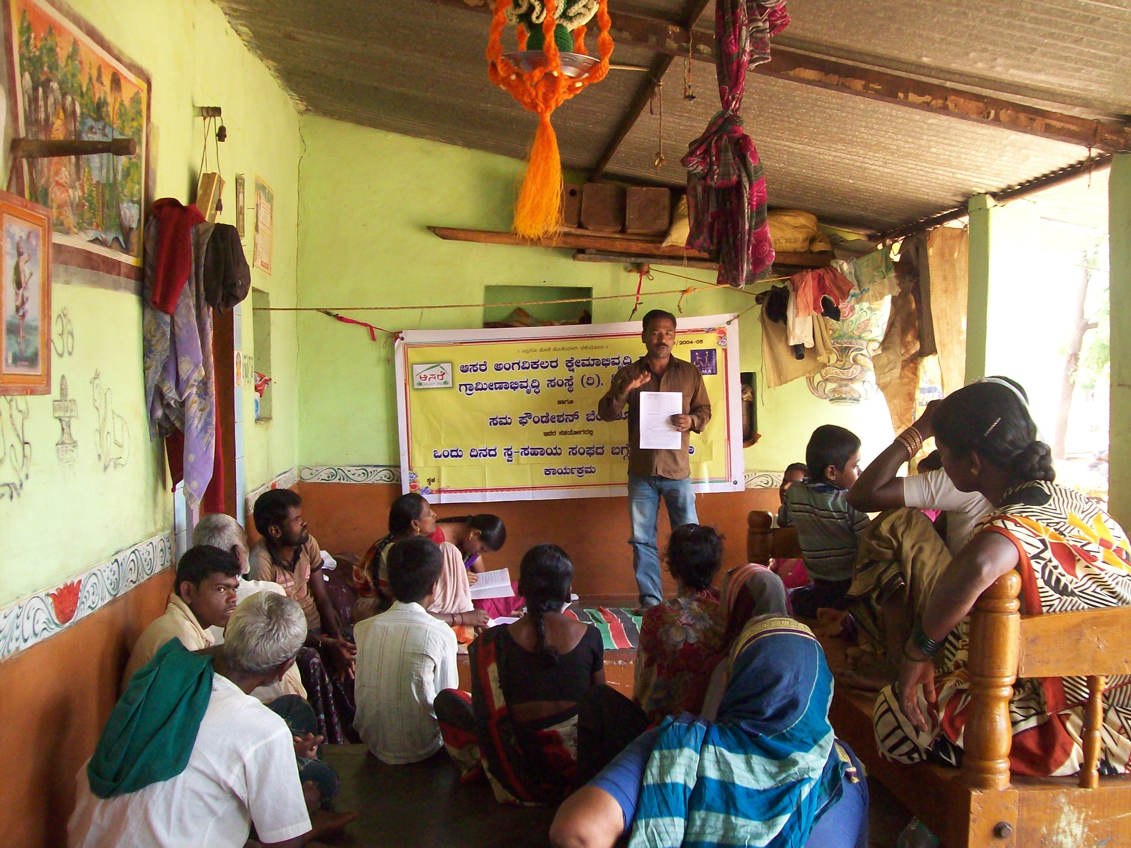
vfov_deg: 39.7
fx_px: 1176
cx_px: 566
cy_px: 424
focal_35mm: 36
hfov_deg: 51.4
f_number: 2.7
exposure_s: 1/64
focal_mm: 6
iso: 200
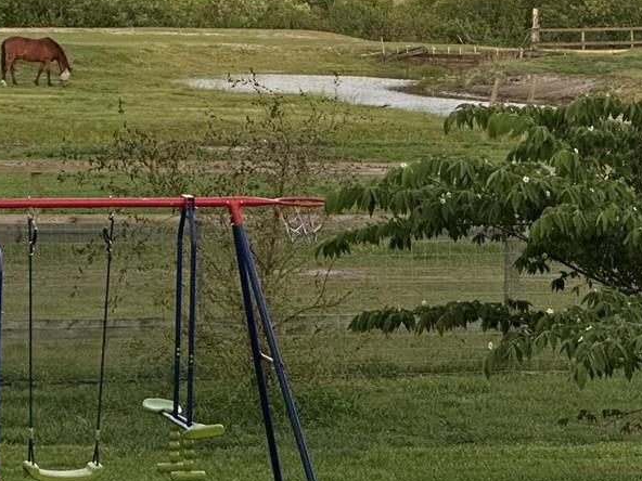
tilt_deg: +1.3
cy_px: -16
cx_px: 665
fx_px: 3858
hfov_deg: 9.4
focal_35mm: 208
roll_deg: -1.2
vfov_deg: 7.1
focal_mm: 9
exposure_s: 1/50
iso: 320
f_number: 2.8
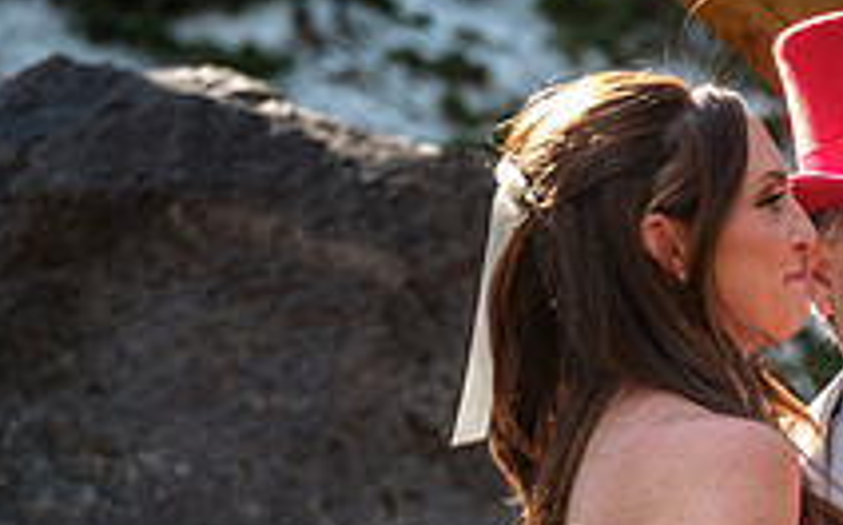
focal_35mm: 586
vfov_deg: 2.2
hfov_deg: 3.6
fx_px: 13449
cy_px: 587
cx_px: 1010
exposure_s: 1/125
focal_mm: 140
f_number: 4
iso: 400
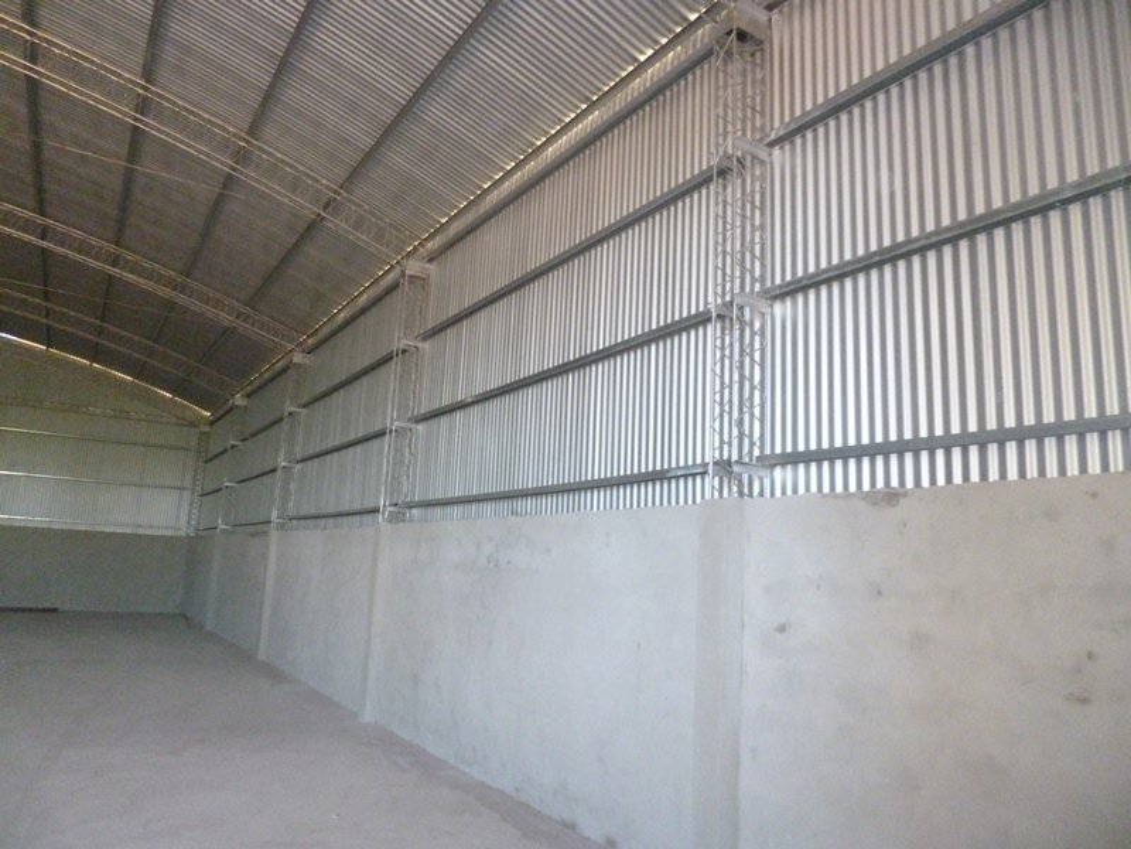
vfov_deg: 56.8
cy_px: 424
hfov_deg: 71.6
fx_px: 784
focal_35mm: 24
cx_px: 566
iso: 640
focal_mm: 4.3
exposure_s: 1/60
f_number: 2.5
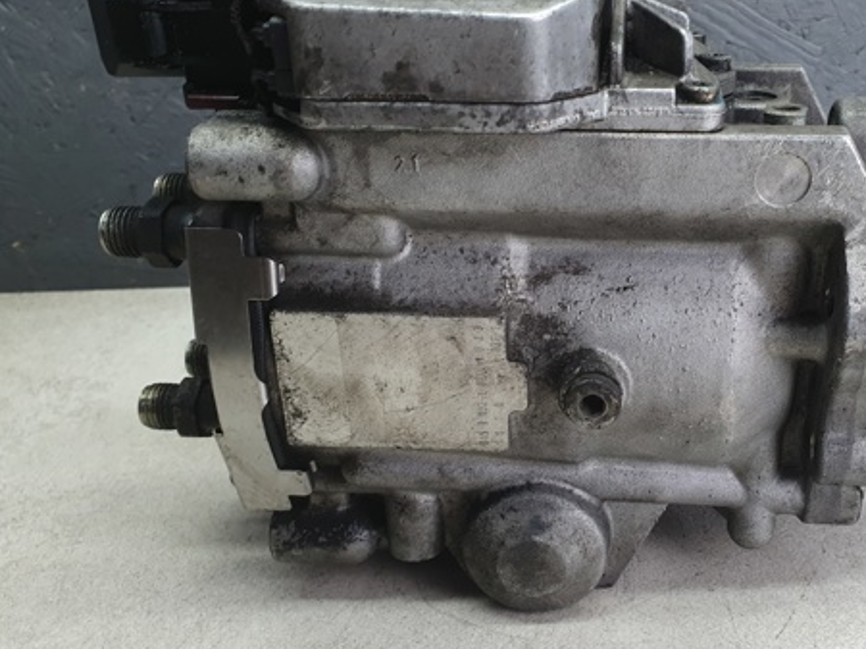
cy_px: 332
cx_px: 600
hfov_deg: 49.0
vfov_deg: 38.6
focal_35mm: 37
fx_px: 925
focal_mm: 4.32
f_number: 2.4
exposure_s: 1/100
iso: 100
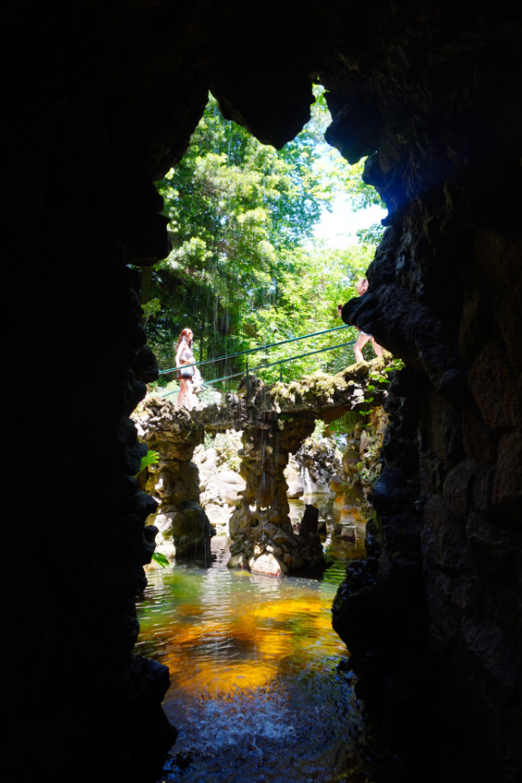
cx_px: 254
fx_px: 544
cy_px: 382
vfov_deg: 71.5
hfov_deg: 51.3
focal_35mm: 25
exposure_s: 1/60
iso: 100
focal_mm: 16
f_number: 5
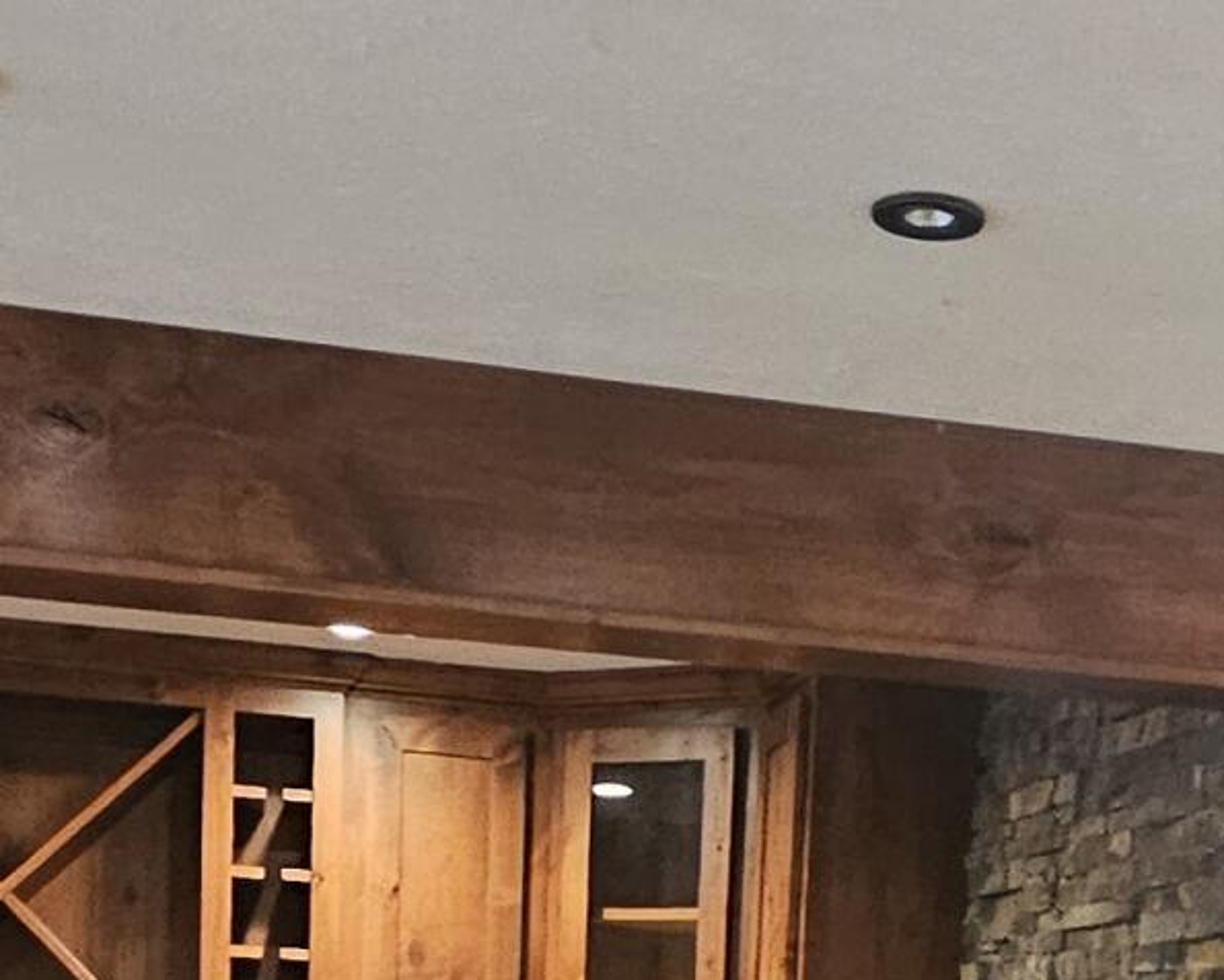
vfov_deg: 20.3
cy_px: 1493
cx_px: 930
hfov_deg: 29.1
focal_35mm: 64
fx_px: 2318
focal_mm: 2.2
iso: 320
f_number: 2.2
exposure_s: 1/30
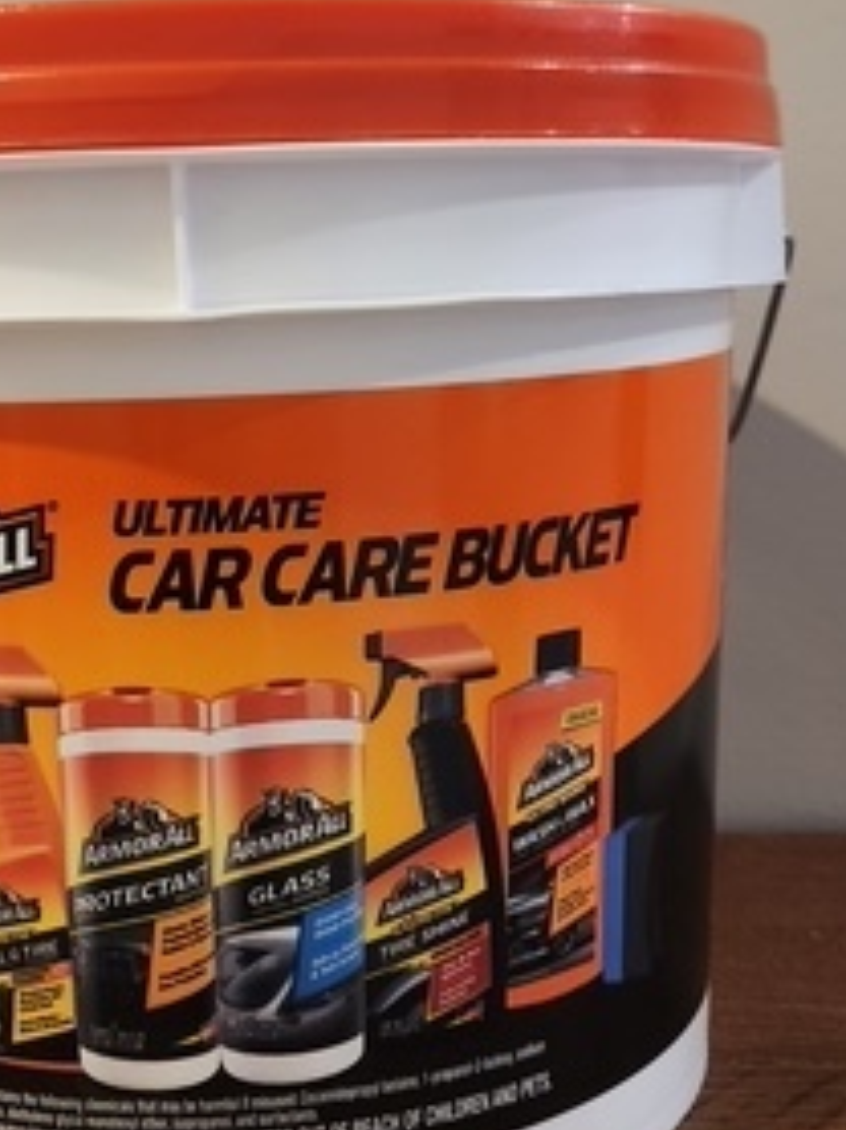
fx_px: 1730
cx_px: 350
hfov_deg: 27.4
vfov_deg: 36.0
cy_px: 411
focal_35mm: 53
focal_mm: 5.4
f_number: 1.8
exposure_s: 1/60
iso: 640
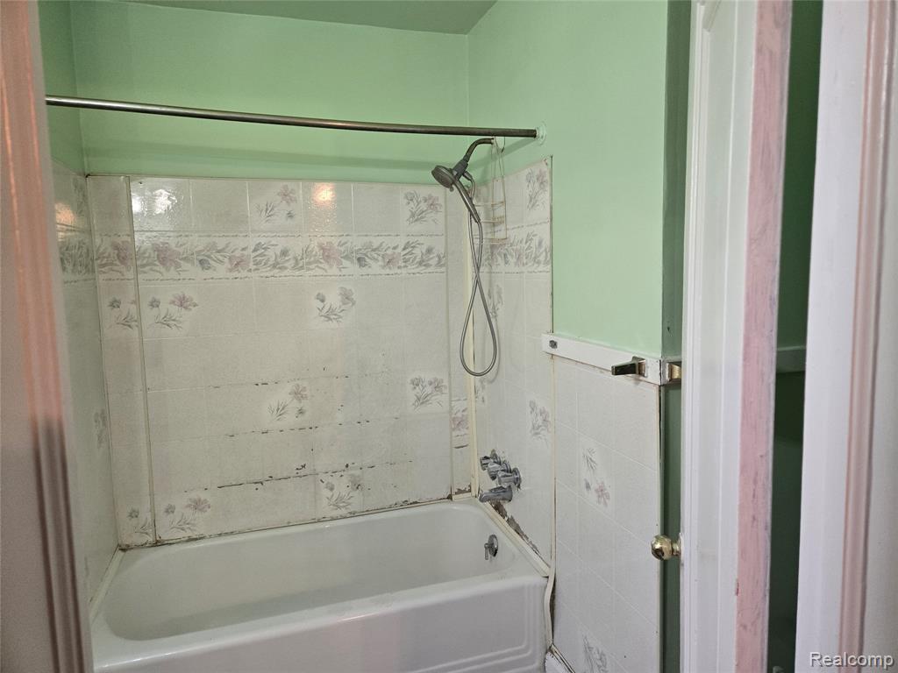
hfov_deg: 73.9
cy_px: 336
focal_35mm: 23
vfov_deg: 58.9
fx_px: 597
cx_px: 449
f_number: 1.8
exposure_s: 1/120
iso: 320
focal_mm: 5.4
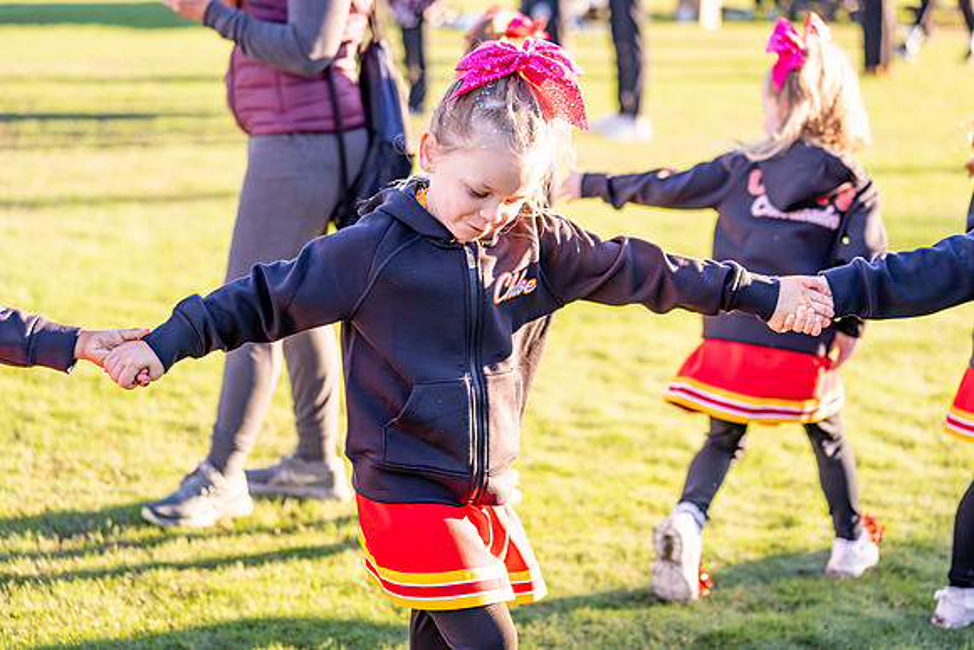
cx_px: 487
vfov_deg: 18.6
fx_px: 1983
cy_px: 325
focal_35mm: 73
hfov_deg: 27.6
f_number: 2.8
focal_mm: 70
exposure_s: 1/2000
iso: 500
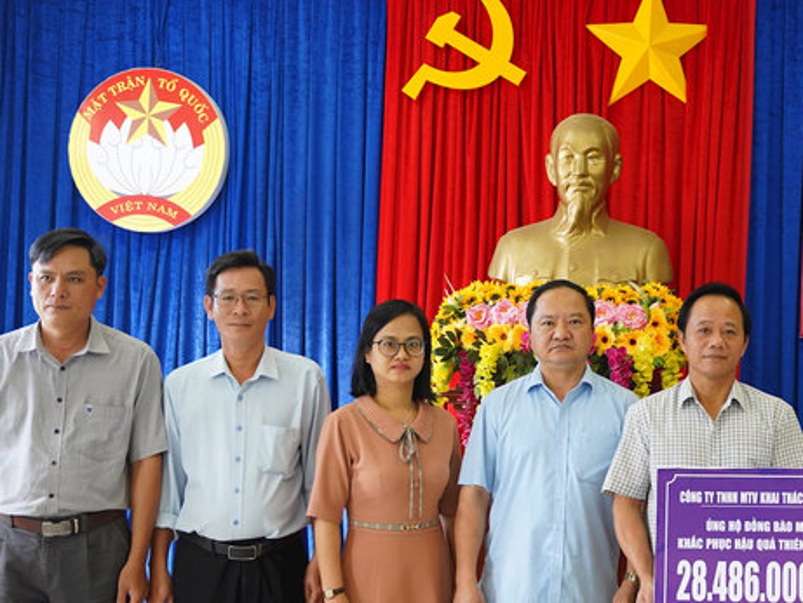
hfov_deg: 24.6
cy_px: 331
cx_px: 657
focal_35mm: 78
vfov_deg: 19.0
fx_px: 1804
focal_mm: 41.4
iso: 1000
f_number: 2.8
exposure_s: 1/200
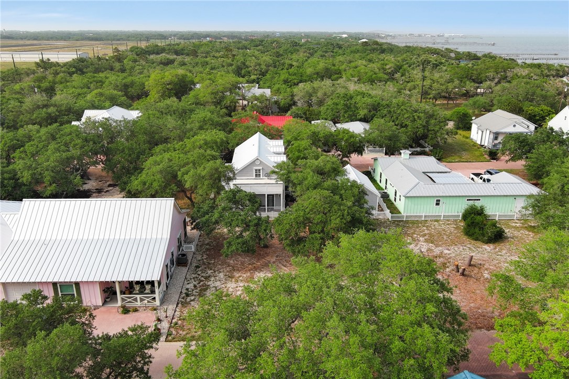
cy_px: 190
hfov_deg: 63.7
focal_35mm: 29
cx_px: 284
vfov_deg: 44.9
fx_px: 458
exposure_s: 1/40
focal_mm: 10.57
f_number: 2.8
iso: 100
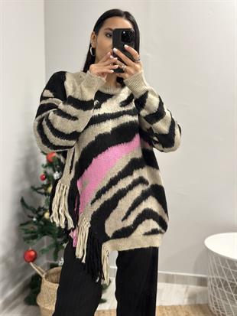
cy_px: 158
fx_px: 438
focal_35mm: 48
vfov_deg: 39.6
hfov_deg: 30.3
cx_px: 118
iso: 200
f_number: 1.78
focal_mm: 6.86
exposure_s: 1/50
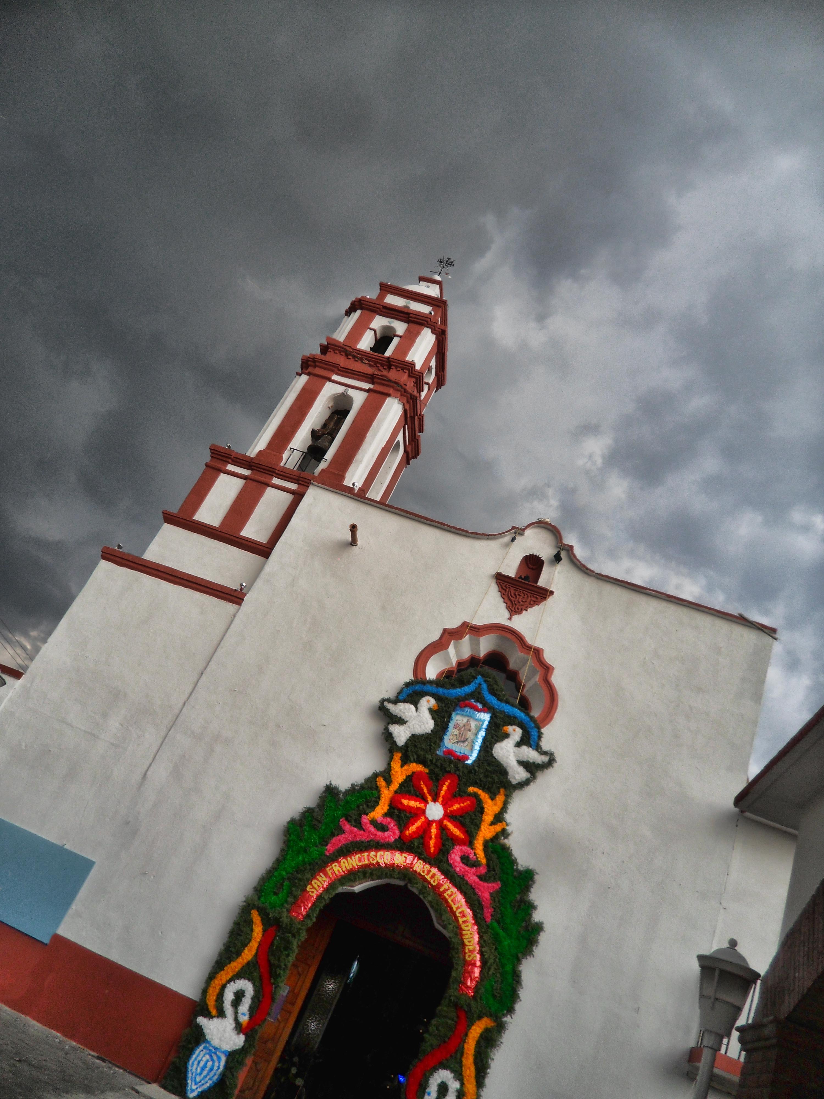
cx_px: 412
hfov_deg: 51.4
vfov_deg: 65.3
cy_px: 550
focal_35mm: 27
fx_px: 857
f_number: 3.5
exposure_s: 1/350
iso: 80
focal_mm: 4.9
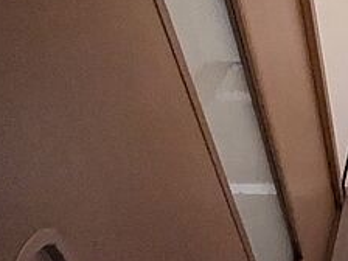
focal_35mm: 40
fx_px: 402
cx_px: 425
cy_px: -47
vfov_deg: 30.8
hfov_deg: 35.8
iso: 3331
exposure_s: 1/10.3
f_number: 2.2
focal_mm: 1.83
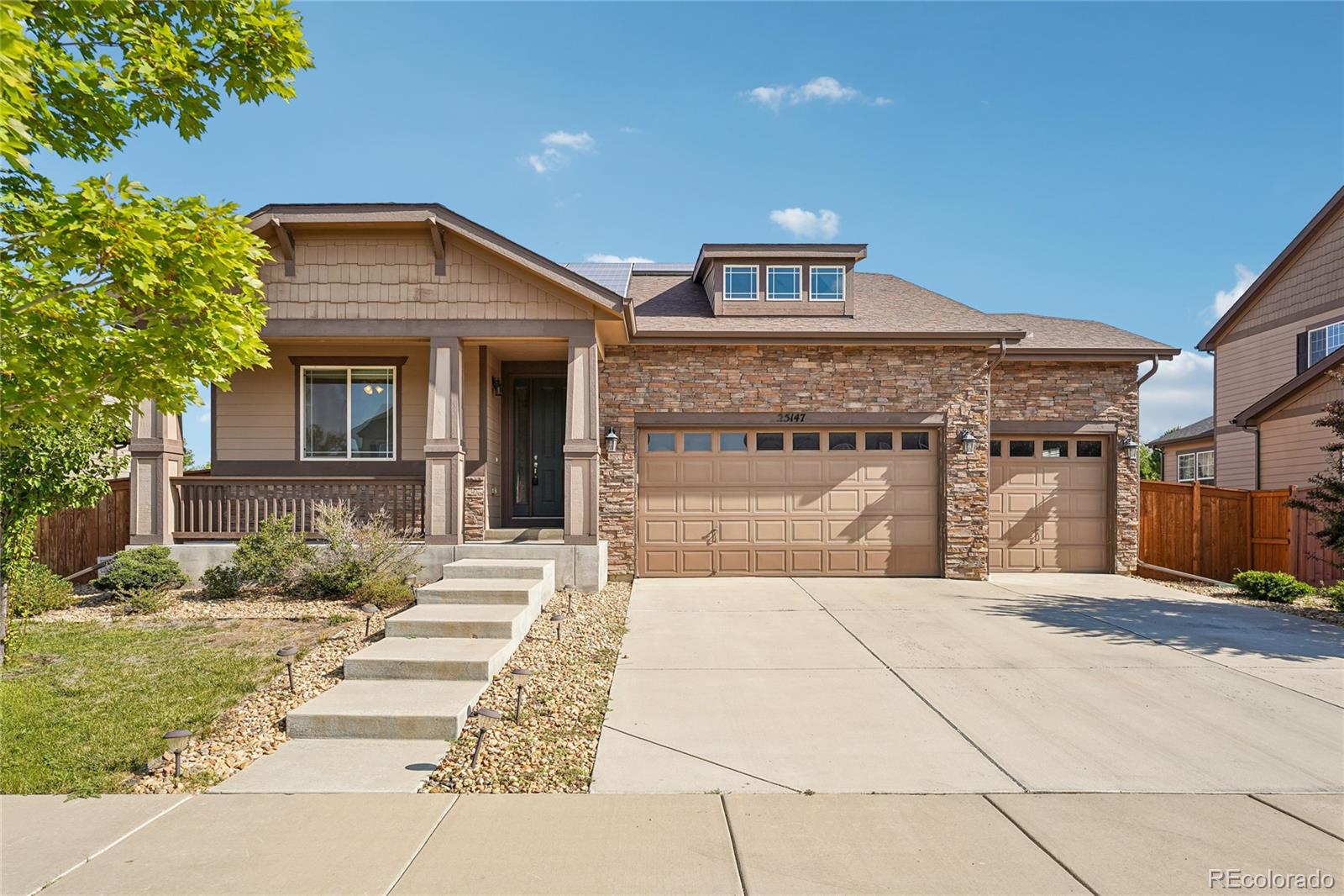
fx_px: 784
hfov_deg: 81.2
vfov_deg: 59.5
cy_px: 448
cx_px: 672
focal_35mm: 21
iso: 100
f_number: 8
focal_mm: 21
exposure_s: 1/160
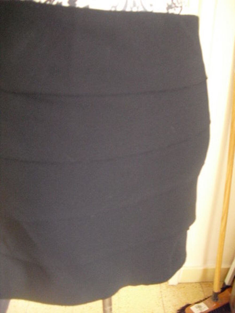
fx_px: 326
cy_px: 156
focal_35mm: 36
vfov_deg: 51.4
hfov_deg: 39.7
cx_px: 118
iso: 800
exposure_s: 1/8
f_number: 3.1
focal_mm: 6.3
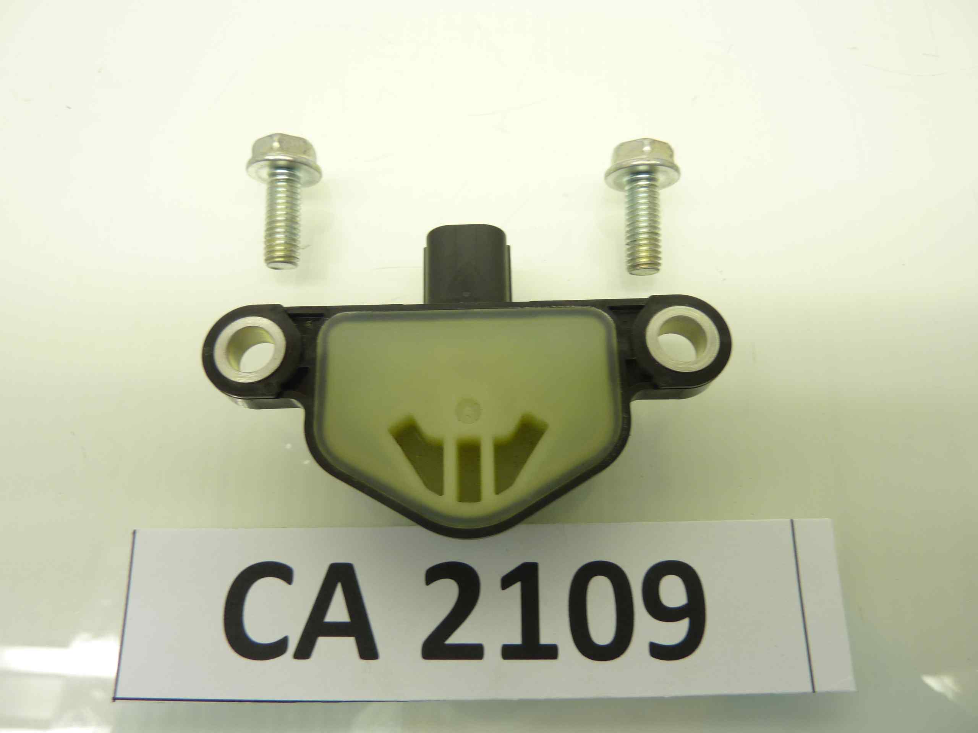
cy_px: 366
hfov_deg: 69.4
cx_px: 489
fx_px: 706
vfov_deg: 54.9
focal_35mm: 25
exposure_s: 1/15
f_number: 3.3
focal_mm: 4.1
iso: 80
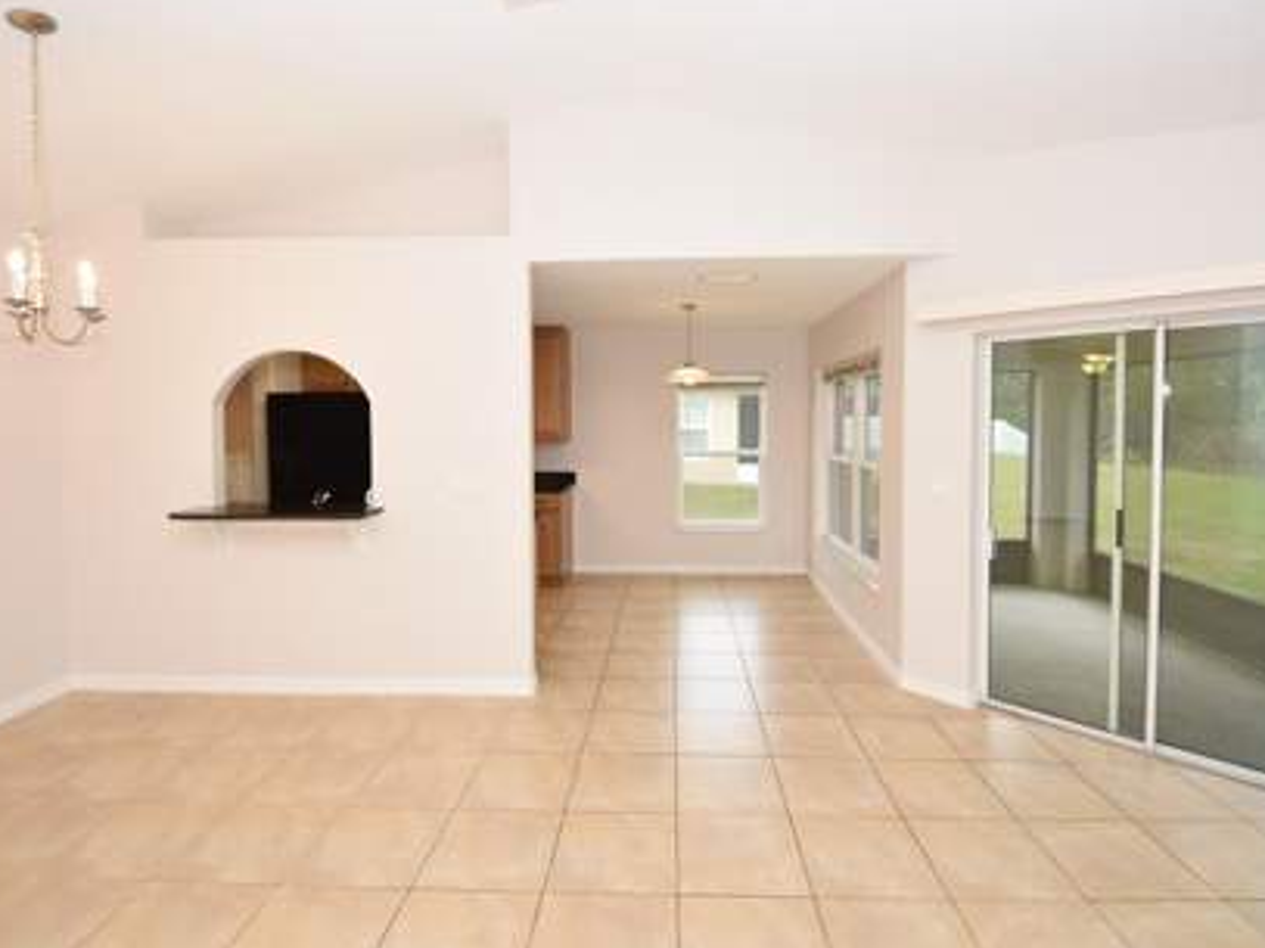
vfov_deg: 74.7
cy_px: 458
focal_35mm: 17
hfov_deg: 91.0
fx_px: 621
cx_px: 659
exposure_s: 1/60
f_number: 4
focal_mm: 10
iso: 280
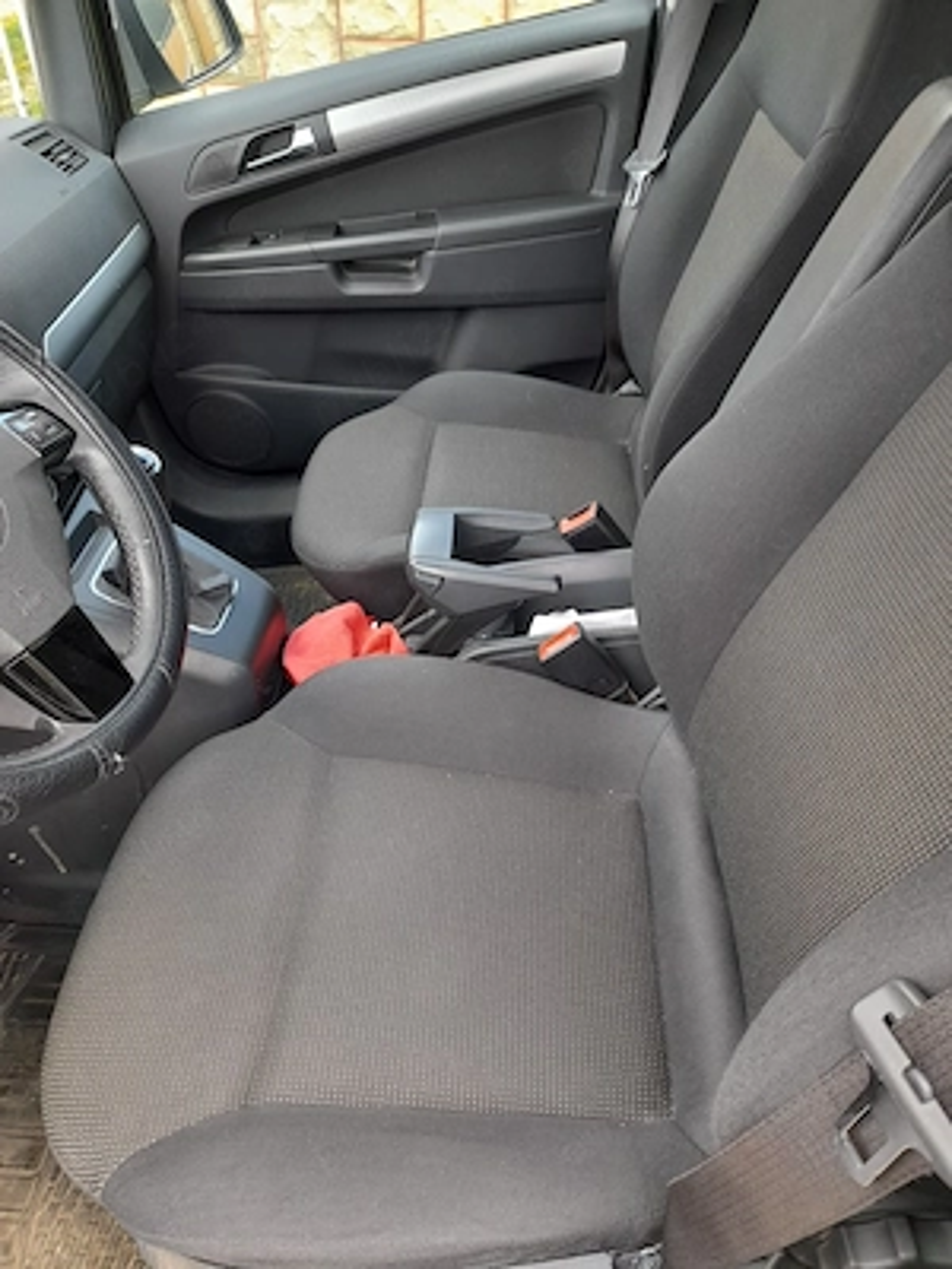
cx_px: 476
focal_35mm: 25
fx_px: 917
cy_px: 634
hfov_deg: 54.9
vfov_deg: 69.4
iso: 64
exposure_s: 1/50
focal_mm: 4.6
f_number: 2
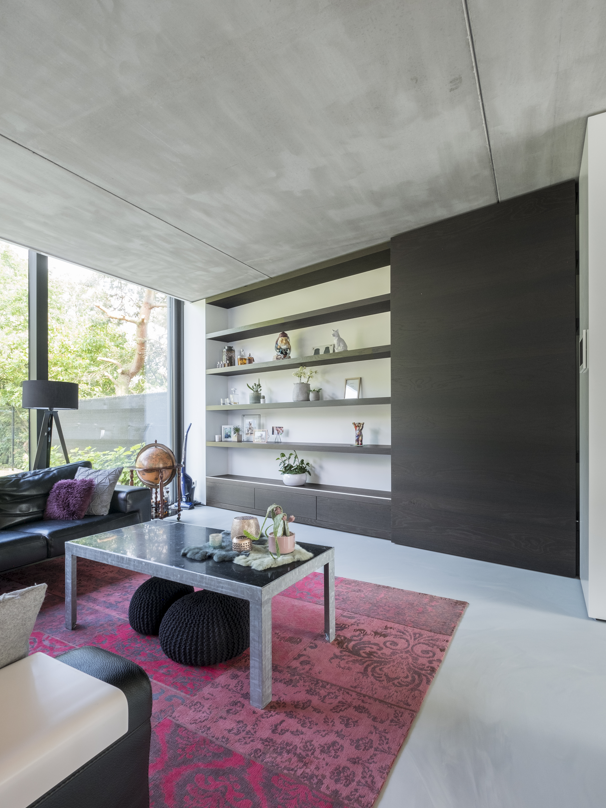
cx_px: 311
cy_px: 417
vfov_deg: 91.0
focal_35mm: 17
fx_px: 397
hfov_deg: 74.7
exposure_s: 1/5
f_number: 8
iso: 400
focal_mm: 10
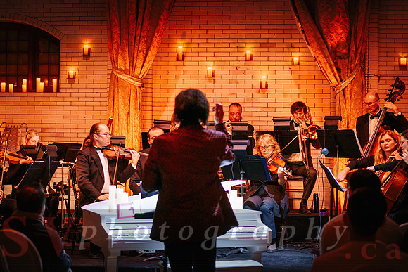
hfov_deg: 28.8
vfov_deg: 19.5
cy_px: 136
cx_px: 204
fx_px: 793
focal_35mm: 70
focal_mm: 70
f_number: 2.8
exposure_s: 1/60
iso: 1000
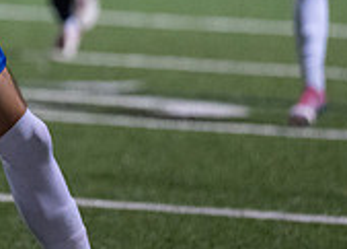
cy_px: -42
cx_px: -229
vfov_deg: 1.8
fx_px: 7959
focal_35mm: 807
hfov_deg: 2.5
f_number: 2.8
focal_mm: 191
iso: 2500
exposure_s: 1/1250
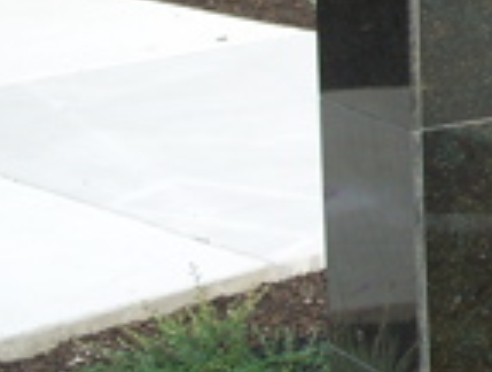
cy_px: 72
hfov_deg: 12.9
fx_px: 2038
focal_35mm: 143
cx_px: 788
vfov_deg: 10.4
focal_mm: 7.8
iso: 64
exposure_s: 1/400
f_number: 2.8
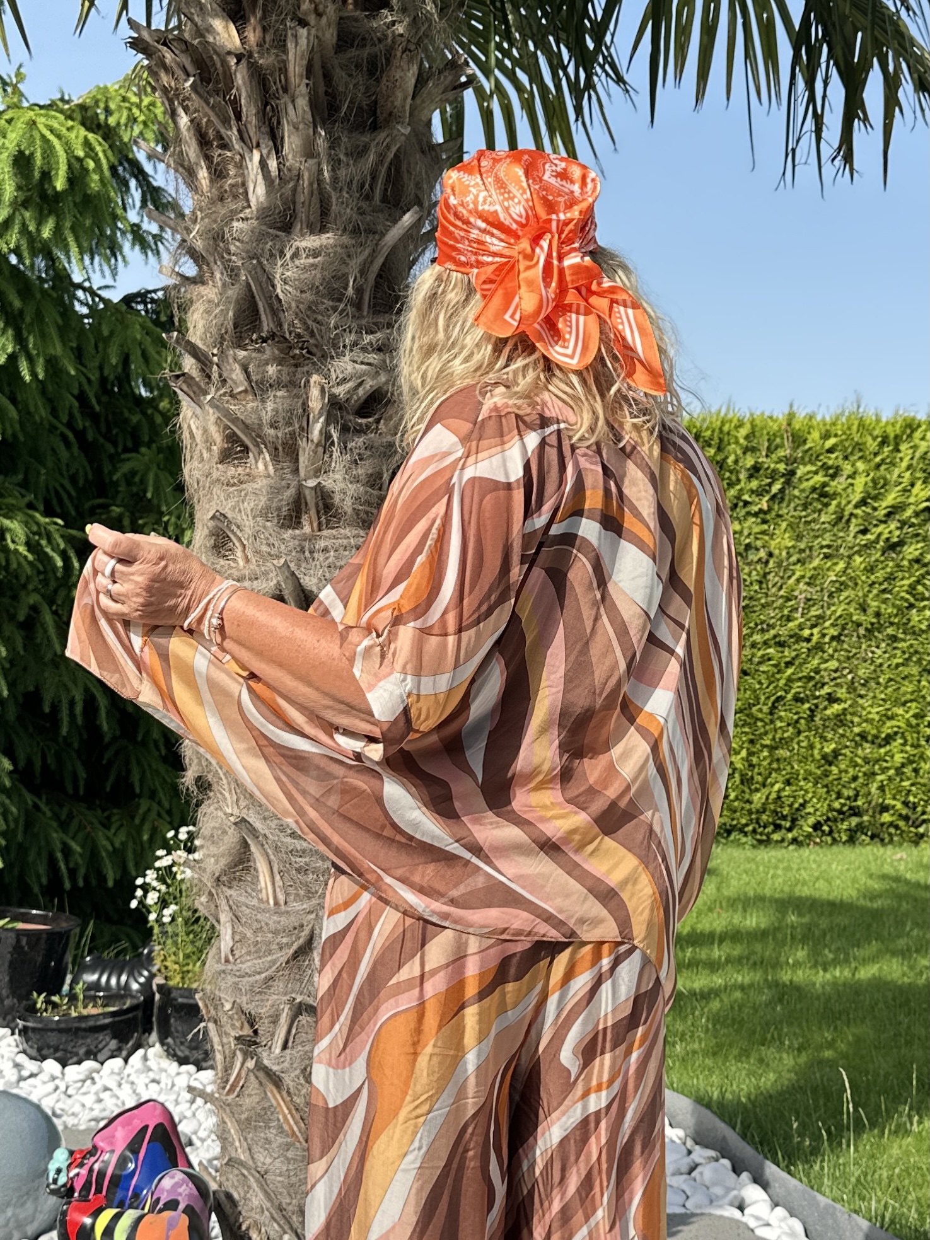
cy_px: 620
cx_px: 465
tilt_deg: -1.1
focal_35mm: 24
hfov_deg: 56.8
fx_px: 860
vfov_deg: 71.6
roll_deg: -0.6
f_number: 1.78
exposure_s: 1/1562
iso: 80
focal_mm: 6.86
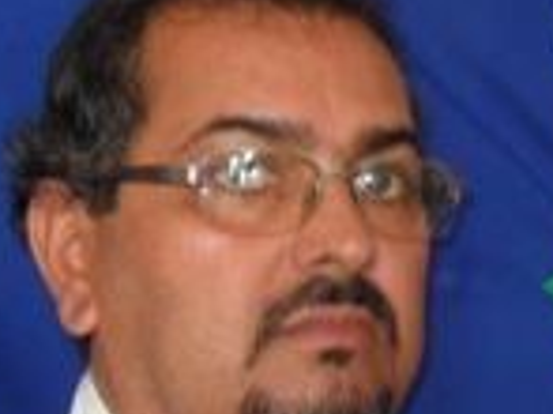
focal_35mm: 119
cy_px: 427
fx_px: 1900
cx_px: 640
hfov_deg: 16.0
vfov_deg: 12.3
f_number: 3
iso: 160
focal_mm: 6.3
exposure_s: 1/6
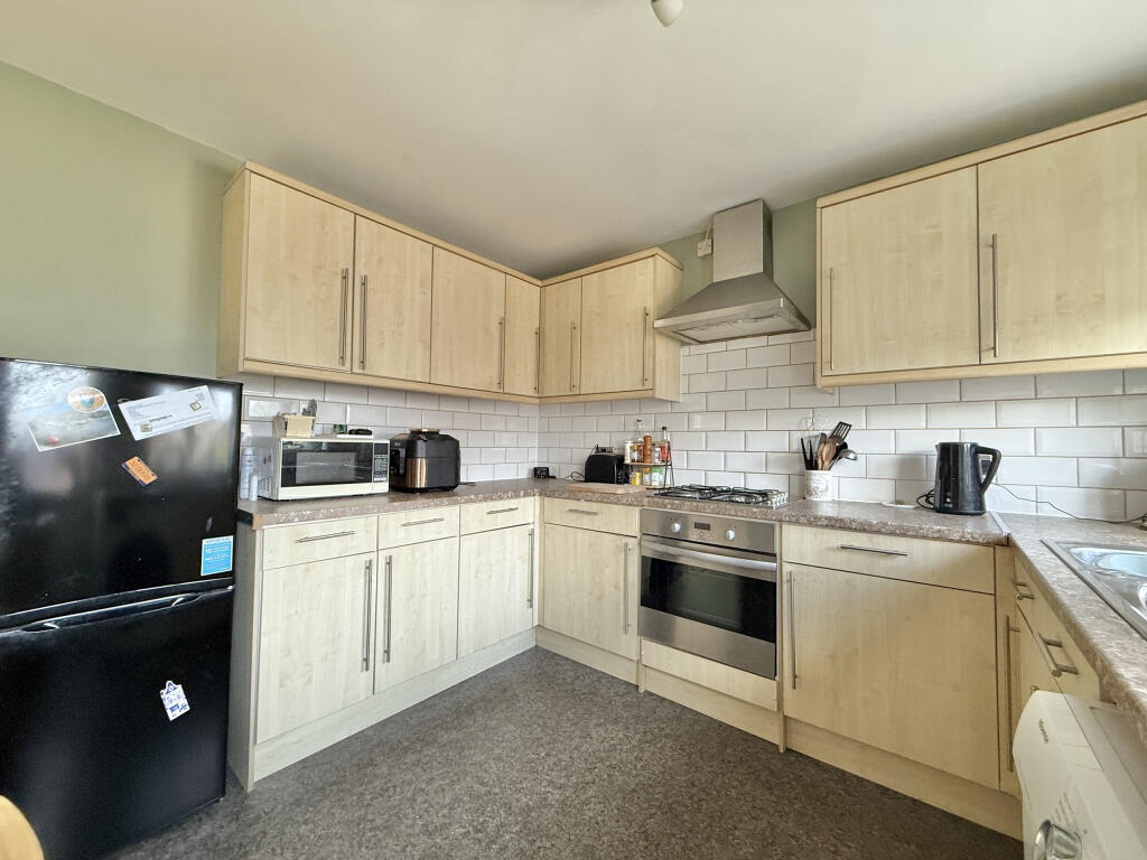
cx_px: 574
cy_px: 430
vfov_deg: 85.7
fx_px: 464
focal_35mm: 14
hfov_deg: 102.1
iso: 320
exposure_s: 1/99
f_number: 2.2
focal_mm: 2.22
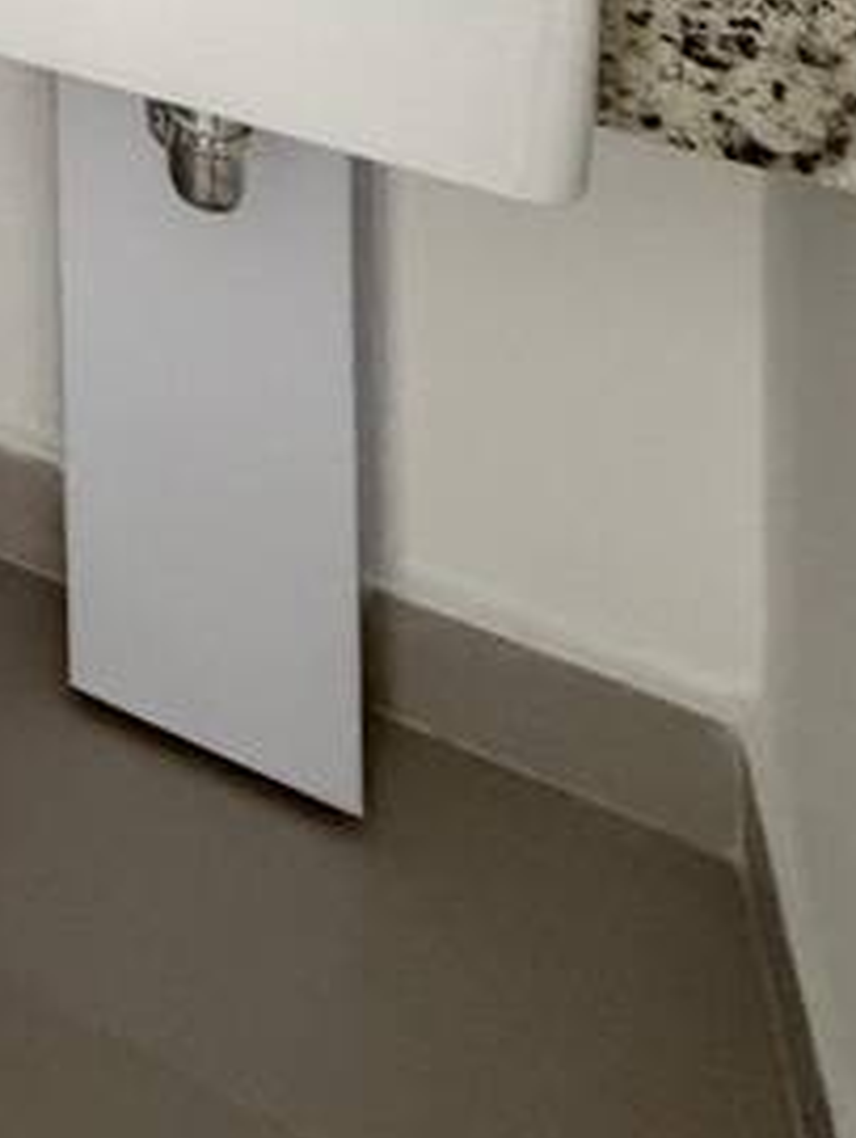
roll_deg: +0.6
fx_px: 1843
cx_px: -696
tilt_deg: -0.6
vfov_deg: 20.0
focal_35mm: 56
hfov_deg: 19.4
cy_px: -1071
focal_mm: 2.22
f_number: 2.2
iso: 400
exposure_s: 1/60
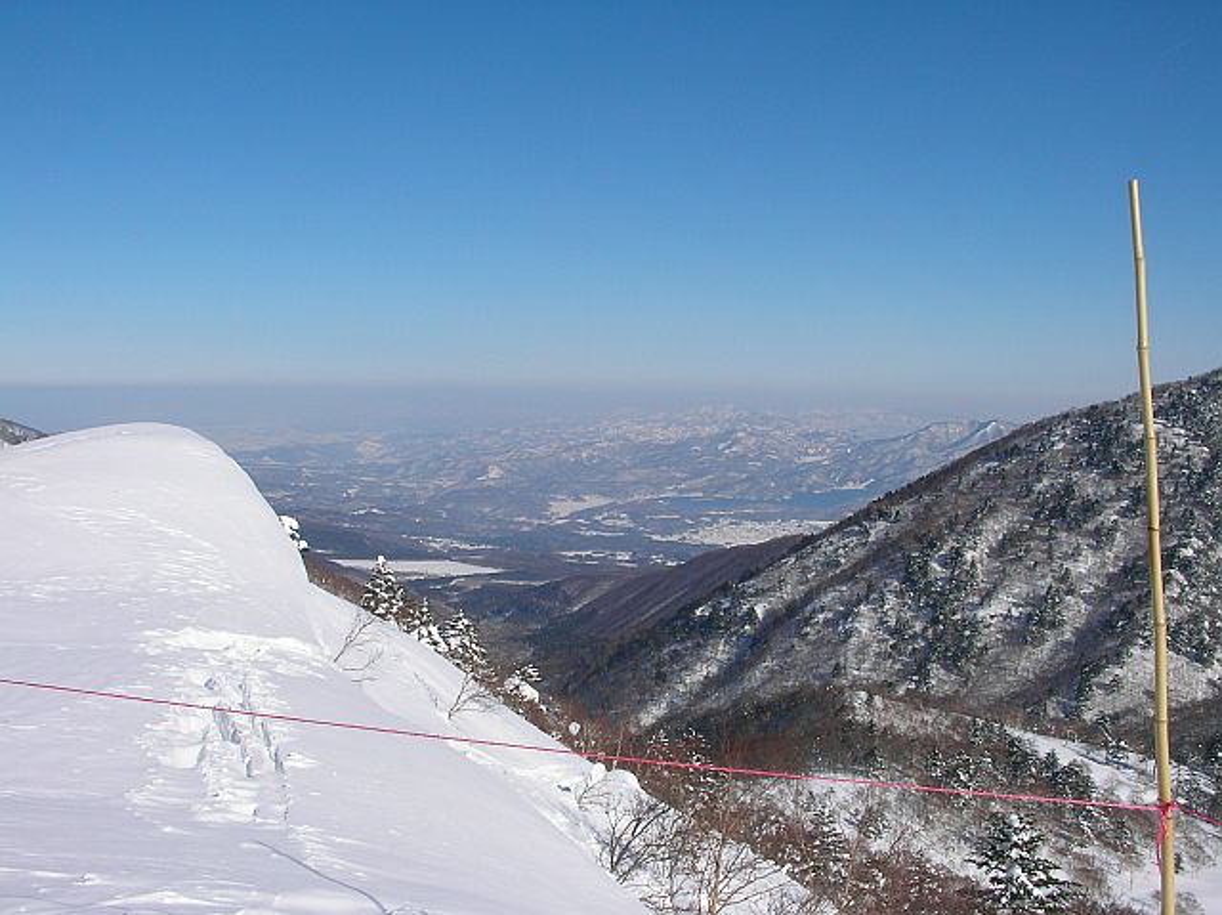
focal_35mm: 38
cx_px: 611
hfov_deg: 49.0
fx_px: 1340
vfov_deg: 37.7
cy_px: 458
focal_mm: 5.8
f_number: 5.6
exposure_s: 1/746
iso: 50
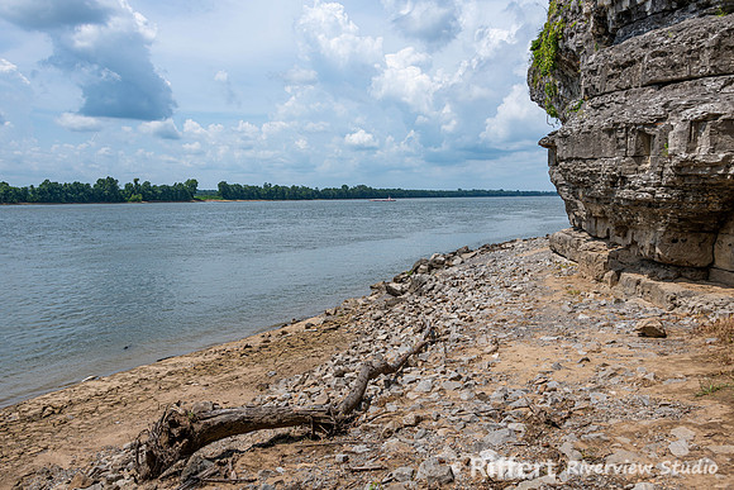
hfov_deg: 63.2
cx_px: 367
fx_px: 597
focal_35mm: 29
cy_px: 245
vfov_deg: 44.6
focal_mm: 28
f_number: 8
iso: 64
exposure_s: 1/200
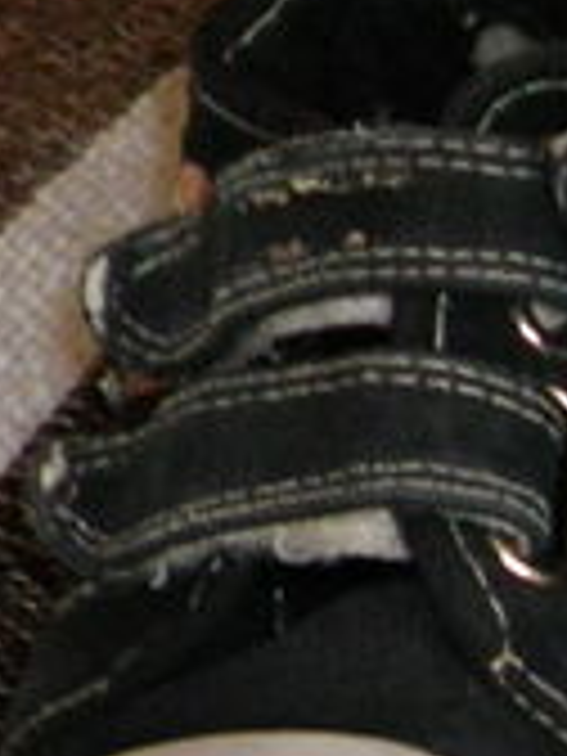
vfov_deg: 11.2
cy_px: 1220
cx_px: 1710
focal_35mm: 167
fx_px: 3647
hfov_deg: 7.7
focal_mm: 4.9
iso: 200
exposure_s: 1/60
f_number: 2.6
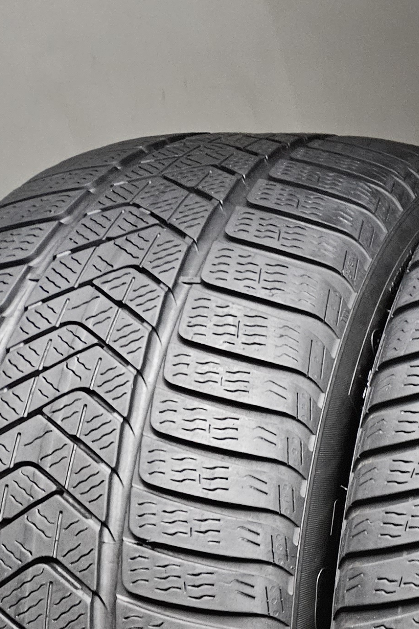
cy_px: 592
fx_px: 1222
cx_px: 849
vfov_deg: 27.6
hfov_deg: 15.4
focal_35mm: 70
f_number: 1.8
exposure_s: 1/25
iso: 640
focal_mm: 5.4
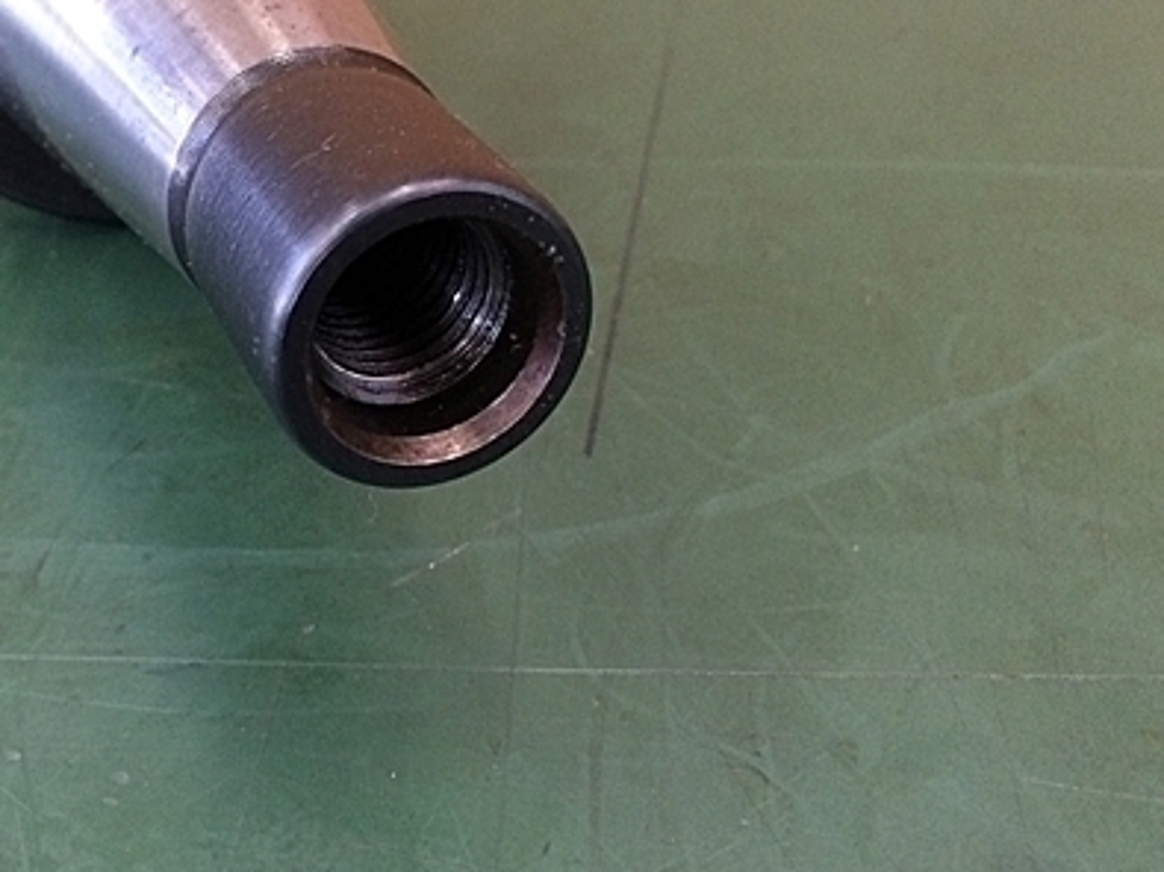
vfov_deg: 30.6
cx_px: 365
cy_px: 280
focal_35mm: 47
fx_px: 1580
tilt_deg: -33.0
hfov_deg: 39.8
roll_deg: +2.1
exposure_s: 1/30
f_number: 2.2
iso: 200
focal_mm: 4.15
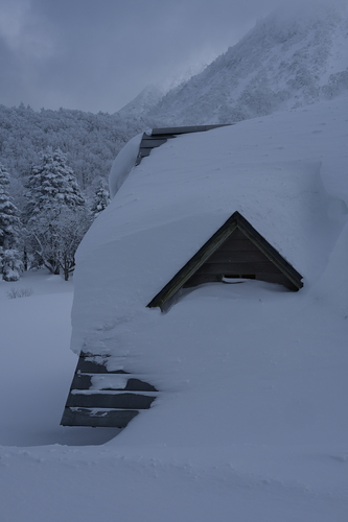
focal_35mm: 41
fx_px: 595
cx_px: 174
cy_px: 261
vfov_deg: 47.4
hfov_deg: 32.6
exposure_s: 1/800
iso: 250
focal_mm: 27
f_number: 11
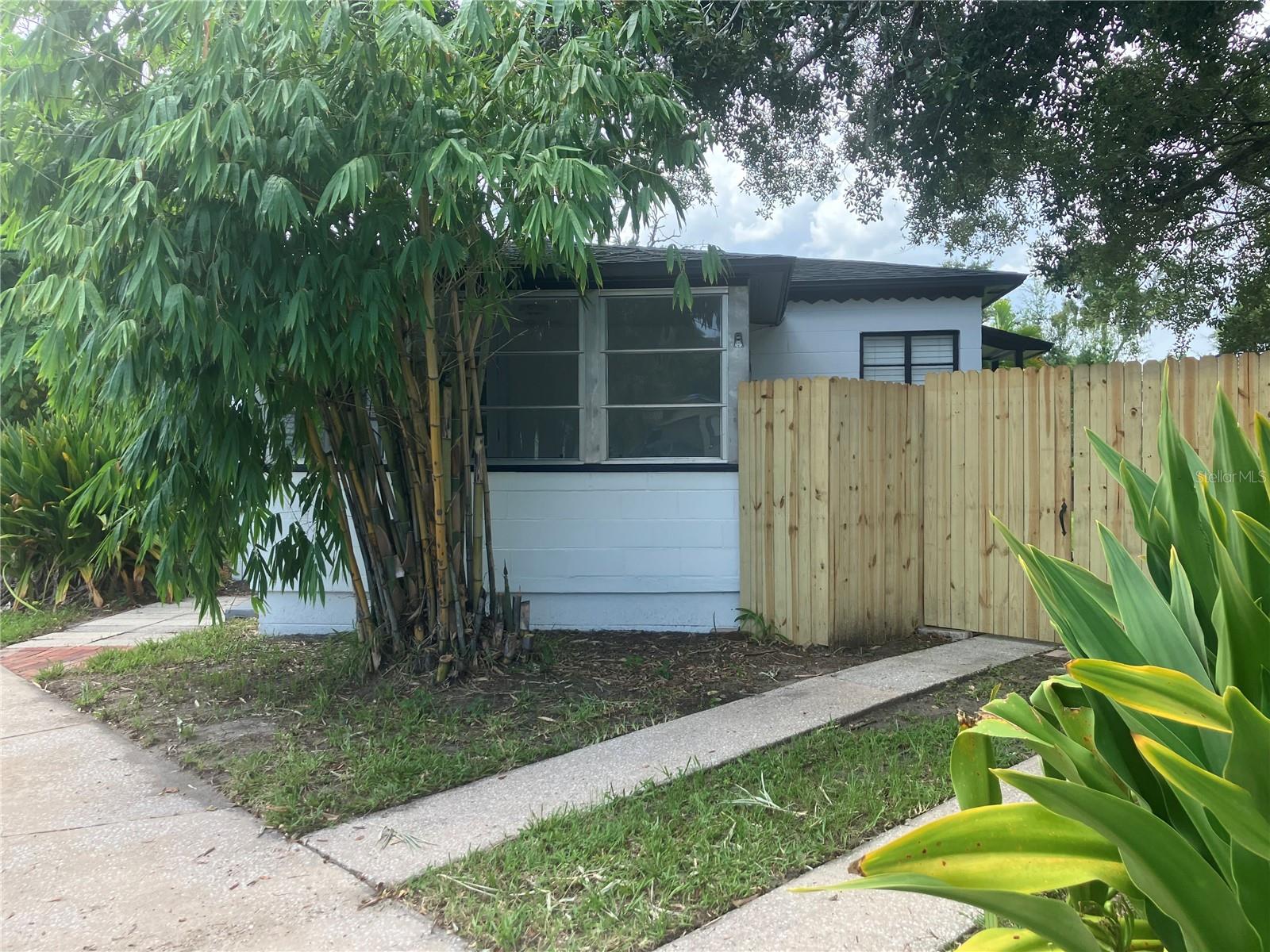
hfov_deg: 63.4
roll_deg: +0.4
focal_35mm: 28
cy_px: 476
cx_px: 635
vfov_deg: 49.7
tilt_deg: +1.2
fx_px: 1027
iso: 32
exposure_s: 1/422
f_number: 1.8
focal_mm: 3.99
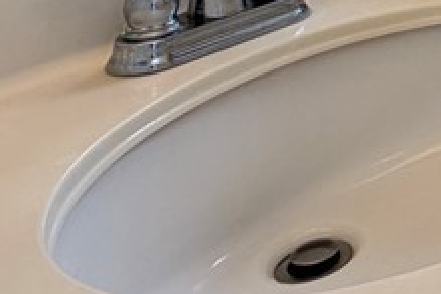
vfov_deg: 15.9
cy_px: -288
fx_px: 833
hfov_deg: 22.2
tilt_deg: +0.8
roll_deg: -0.2
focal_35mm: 68
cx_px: 725
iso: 80
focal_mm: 2.22
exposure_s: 1/120
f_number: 2.2
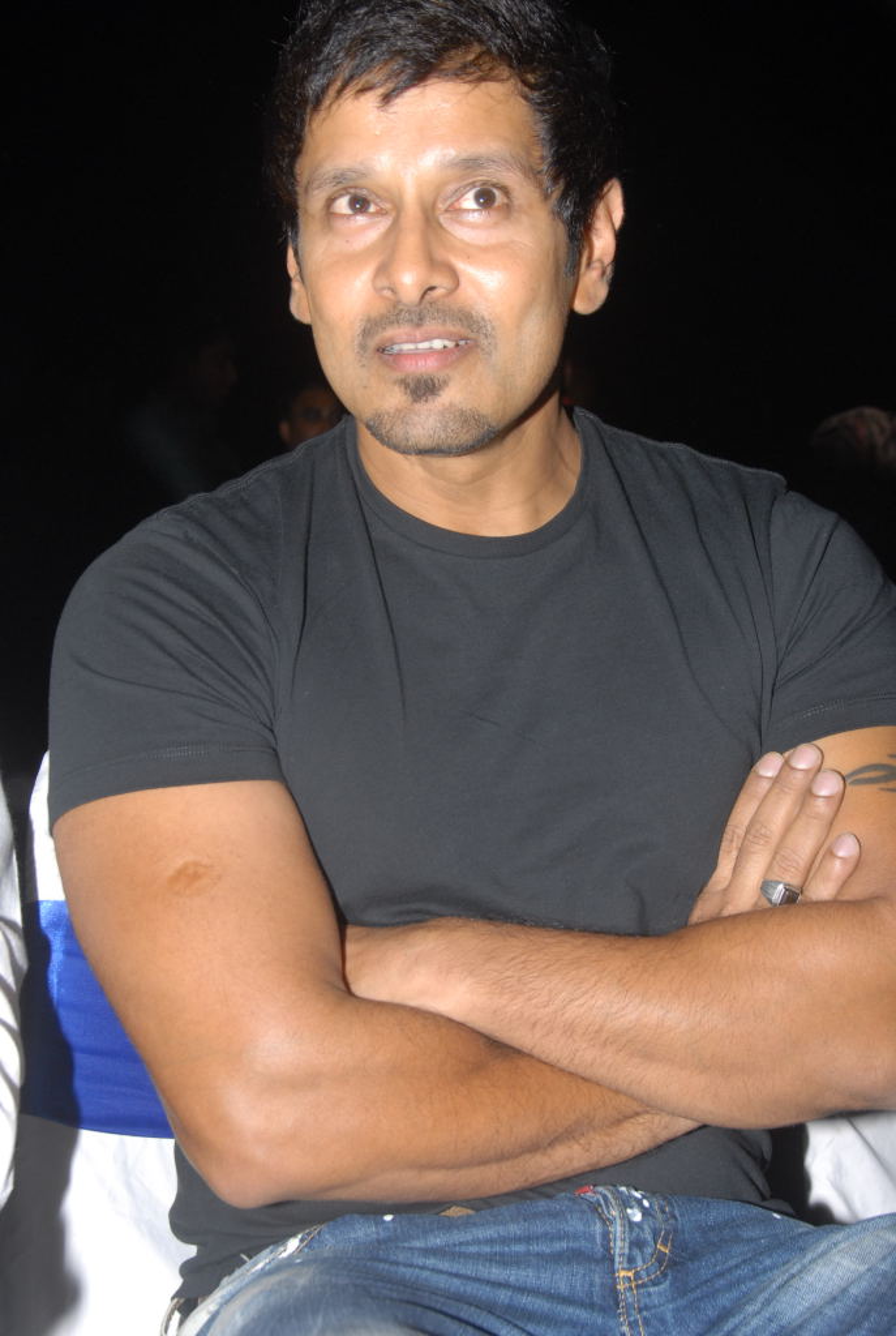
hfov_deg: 19.0
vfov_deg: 28.0
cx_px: 448
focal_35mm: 72
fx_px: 2676
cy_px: 668
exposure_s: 1/125
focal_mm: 48
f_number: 9
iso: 320
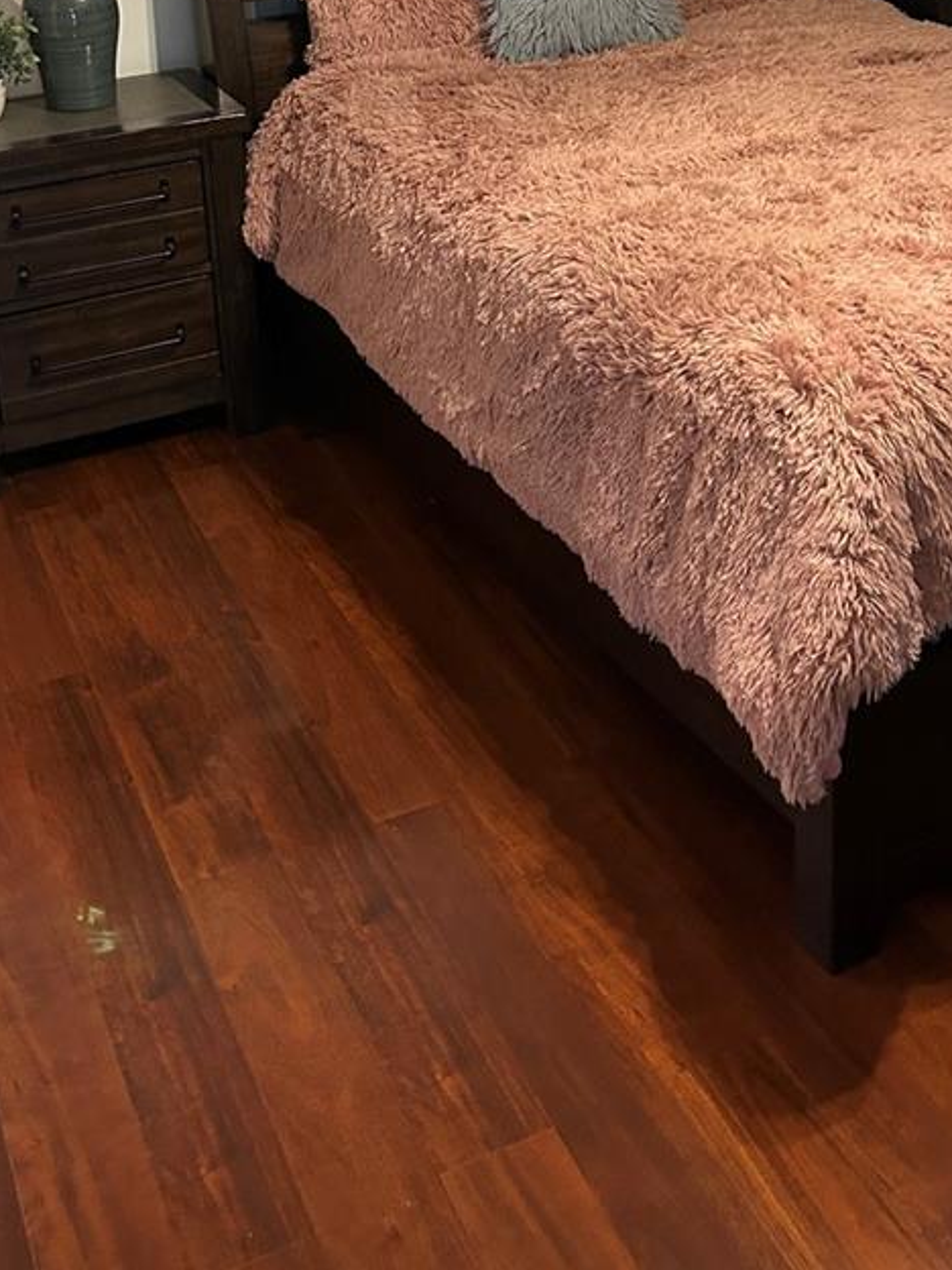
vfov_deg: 35.8
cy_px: 116
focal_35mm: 50
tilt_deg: -18.6
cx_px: 549
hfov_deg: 29.1
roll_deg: +0.8
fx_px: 1833
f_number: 1.5
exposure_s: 1/40
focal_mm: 5.7
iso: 400
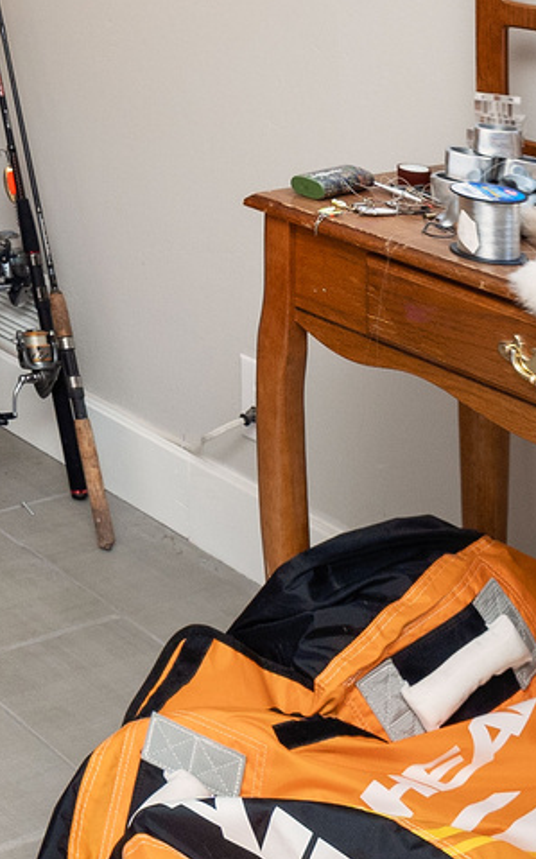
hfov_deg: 16.5
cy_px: -189
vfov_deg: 28.7
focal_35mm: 61
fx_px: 1427
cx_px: -514
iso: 400
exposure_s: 1/160
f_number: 8
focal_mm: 14
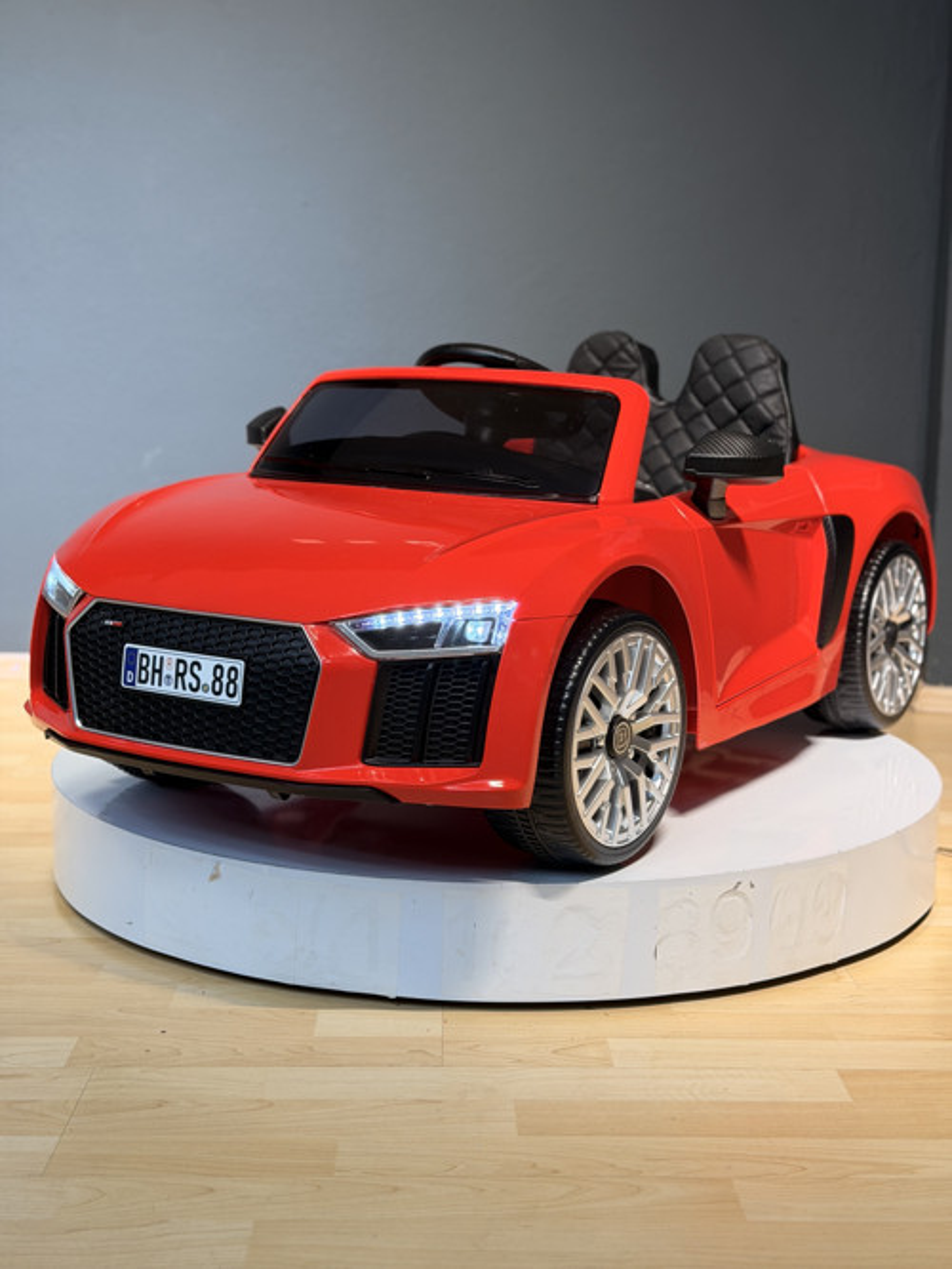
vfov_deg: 39.6
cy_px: 634
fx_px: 1759
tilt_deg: -9.4
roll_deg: -0.5
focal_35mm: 48
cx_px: 476
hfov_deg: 30.3
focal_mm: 6.76
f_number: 1.78
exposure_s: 1/100
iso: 80
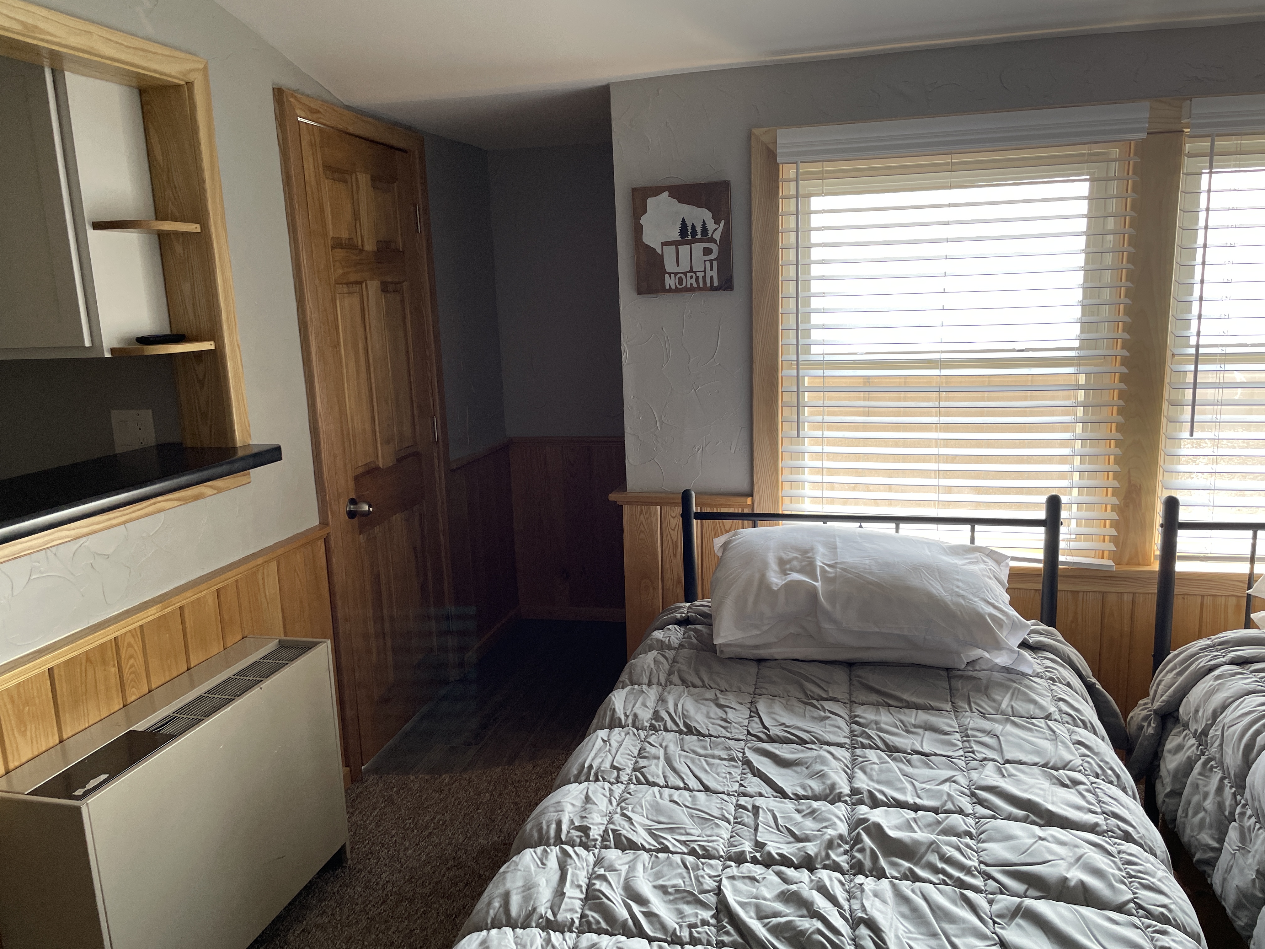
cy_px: 474
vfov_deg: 53.1
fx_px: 950
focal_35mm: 26
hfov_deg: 67.3
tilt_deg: -11.3
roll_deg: +3.3
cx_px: 632
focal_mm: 4.2
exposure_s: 1/121
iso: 80
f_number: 1.6
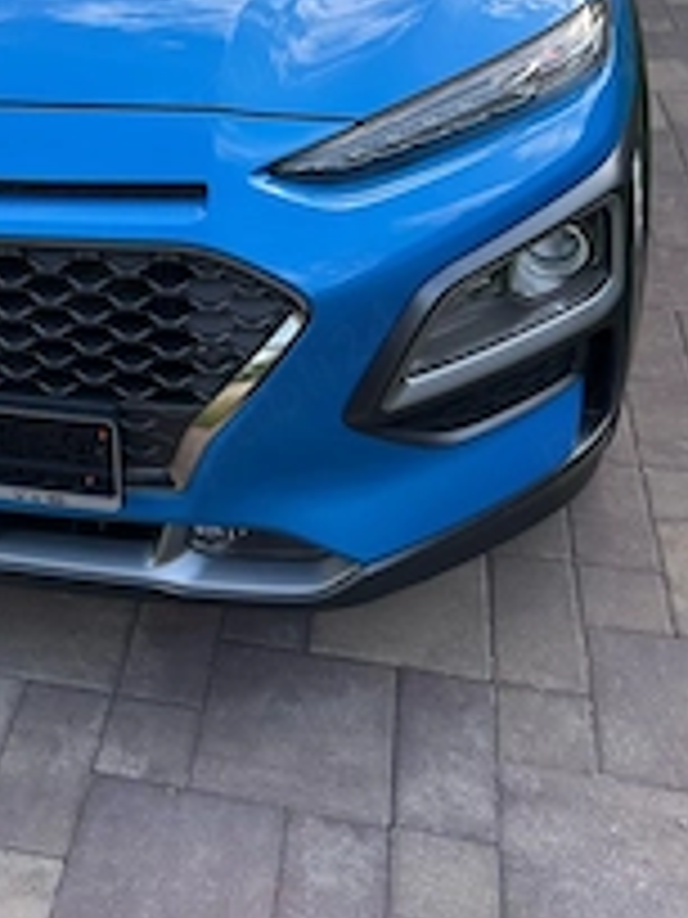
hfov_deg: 29.6
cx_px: 72
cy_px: 68
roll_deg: +4.0
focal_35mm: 47
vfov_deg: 37.4
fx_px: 1246
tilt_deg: -19.5
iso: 80
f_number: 1.78
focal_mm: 6.86
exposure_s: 1/685
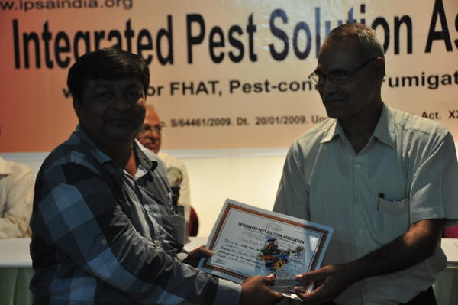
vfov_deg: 16.2
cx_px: 229
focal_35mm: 84
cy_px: 152
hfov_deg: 24.2
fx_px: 1068
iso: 800
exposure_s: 1/60
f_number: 5
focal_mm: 56
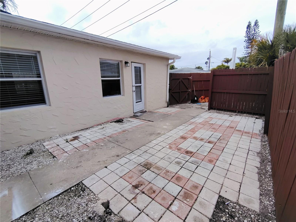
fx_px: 137
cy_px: 111
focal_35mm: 16
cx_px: 148
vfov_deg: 78.1
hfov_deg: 94.5
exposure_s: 1/847
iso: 100
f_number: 2.2
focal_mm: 2.13
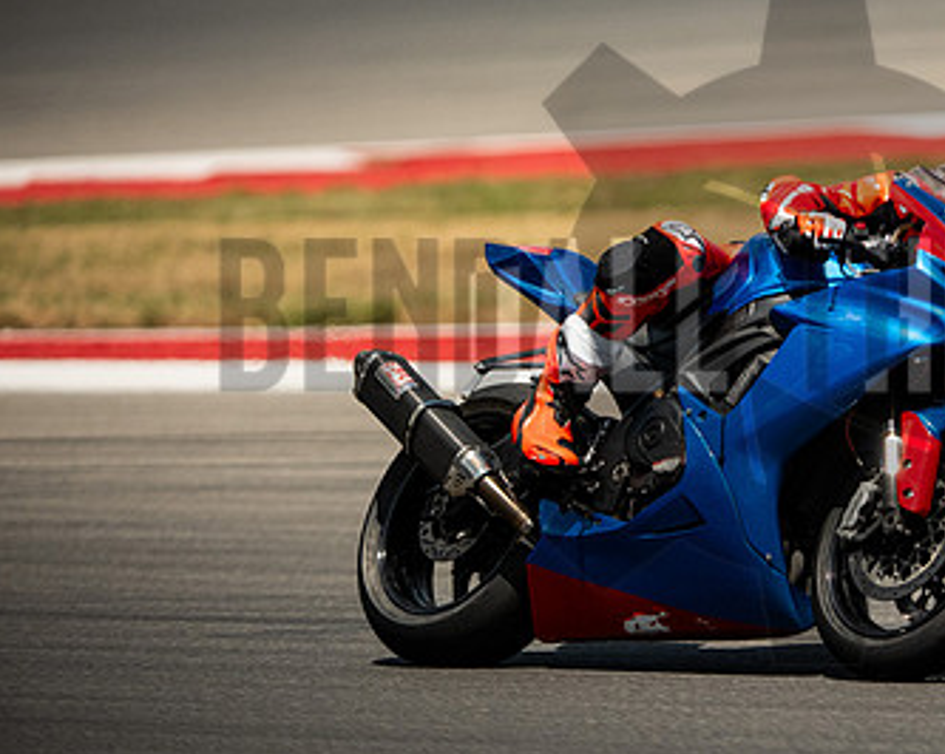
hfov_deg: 3.9
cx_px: 817
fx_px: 13724
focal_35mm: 491
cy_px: 319
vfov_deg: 3.2
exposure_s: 1/1600
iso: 1000
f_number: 2
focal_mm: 200
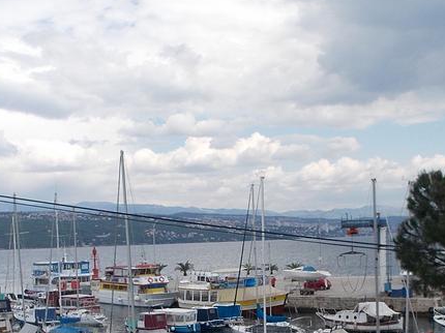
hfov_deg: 35.5
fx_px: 694
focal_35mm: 54
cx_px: 253
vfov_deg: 26.1
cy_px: 303
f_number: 3.3
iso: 80
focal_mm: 4.1
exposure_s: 1/640
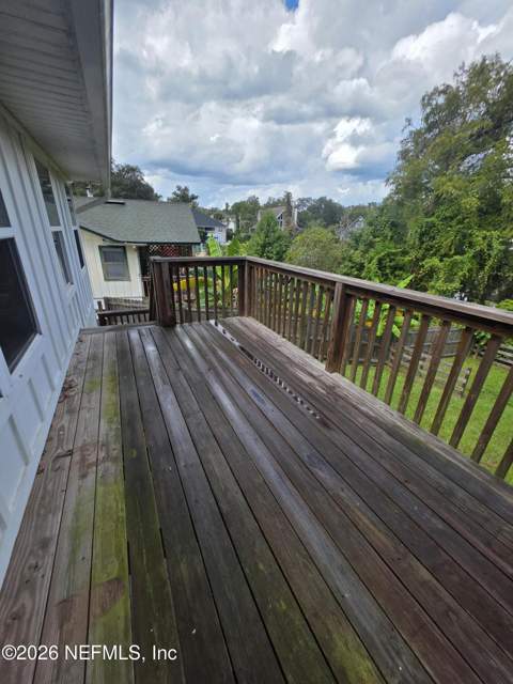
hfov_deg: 89.9
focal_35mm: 13
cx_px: 256
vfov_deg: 106.2
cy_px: 342
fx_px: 257
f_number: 1.9
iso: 40
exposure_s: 1/1610
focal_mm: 2.2
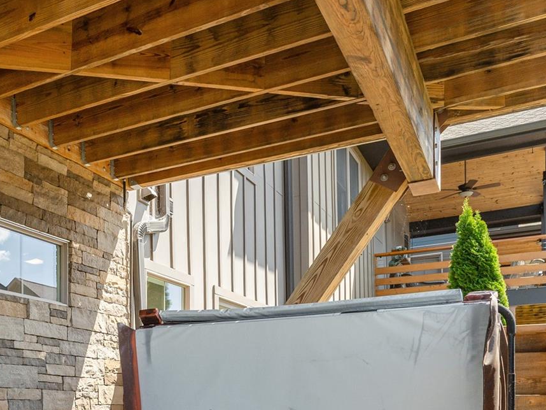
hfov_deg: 43.8
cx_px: 57
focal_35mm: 39
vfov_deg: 33.9
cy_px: 402
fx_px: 615
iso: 320
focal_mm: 17
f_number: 7.1
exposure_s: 1/400
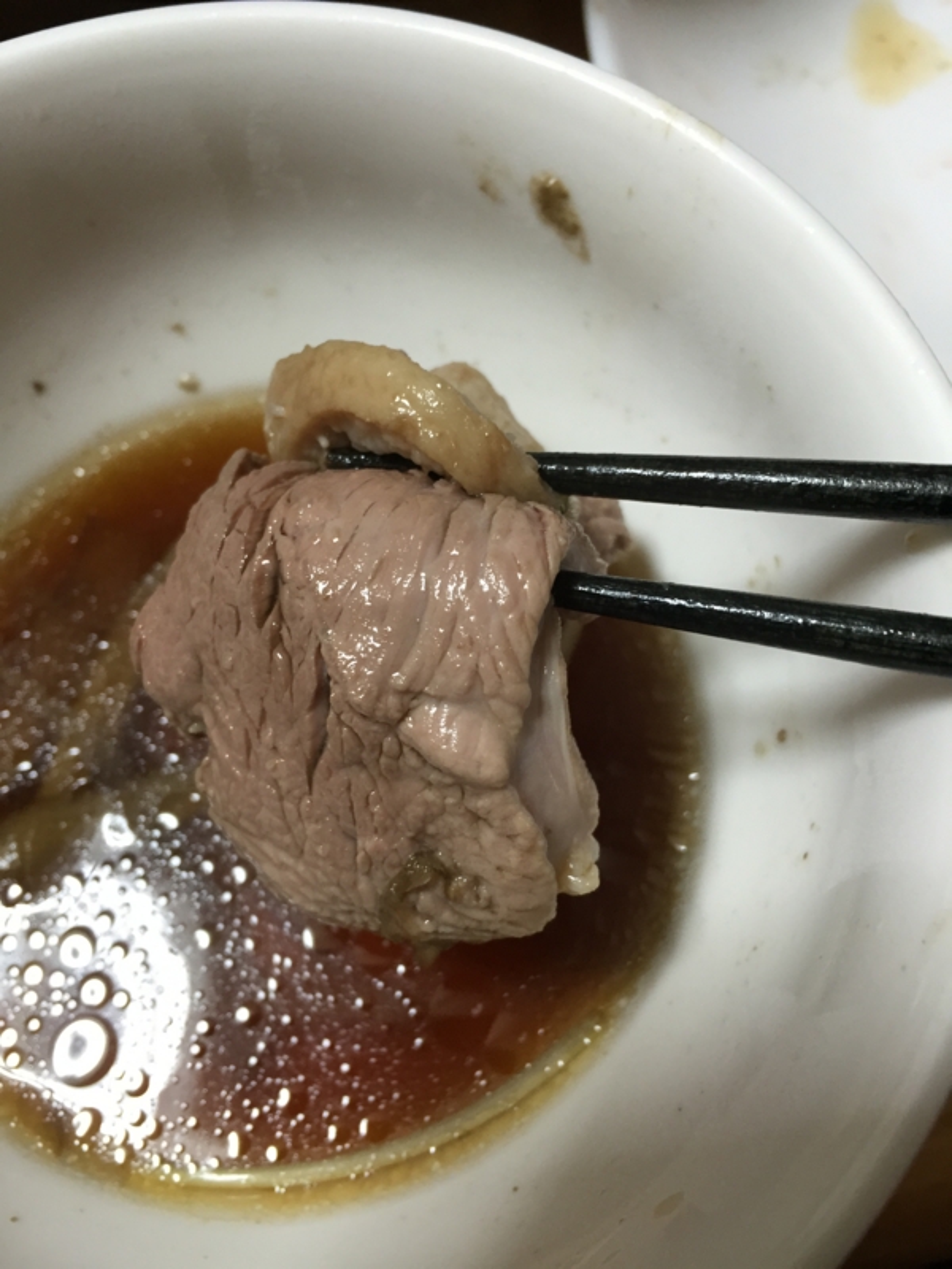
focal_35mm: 29
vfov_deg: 61.7
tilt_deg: -67.1
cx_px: 476
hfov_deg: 48.2
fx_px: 1063
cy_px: 634
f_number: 2.2
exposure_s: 1/30
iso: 100
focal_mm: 4.15
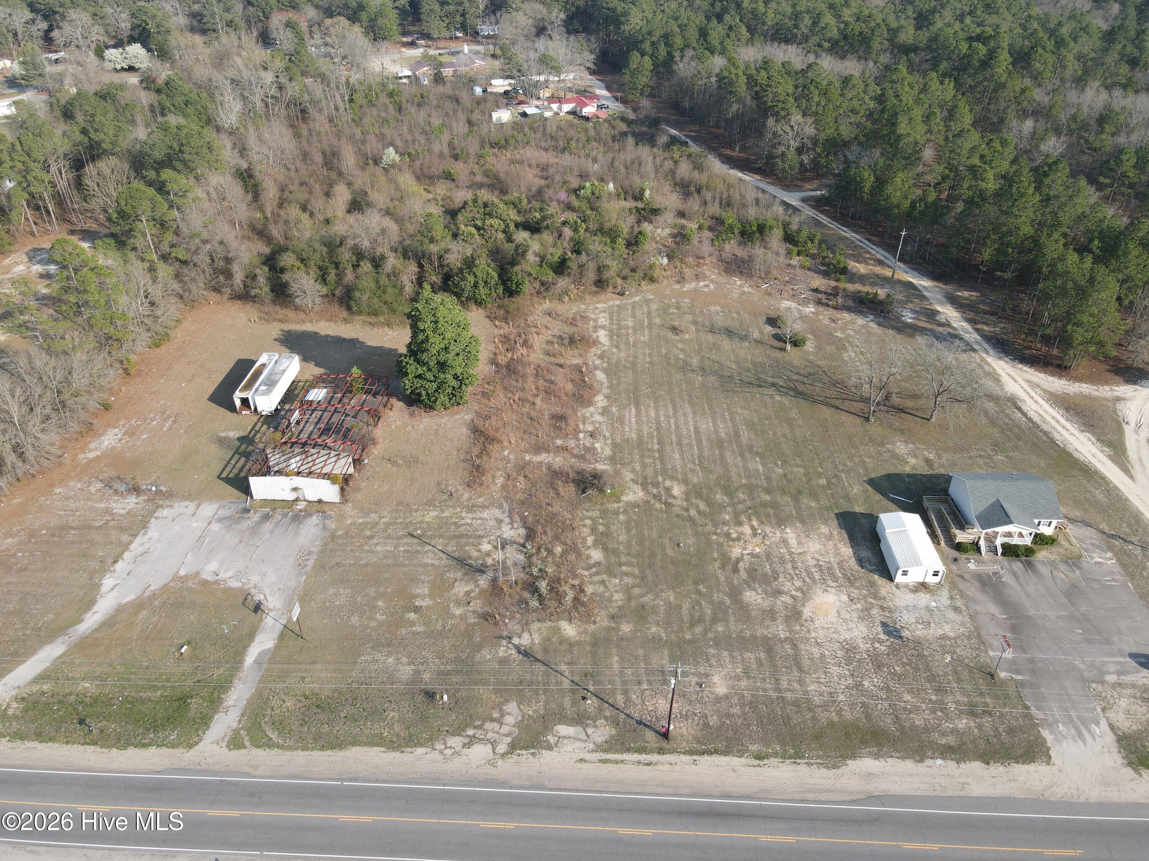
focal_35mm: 24
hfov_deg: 71.6
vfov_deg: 56.8
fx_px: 797
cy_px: 430
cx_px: 574
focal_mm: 4.5
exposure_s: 1/320
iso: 100
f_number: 2.8
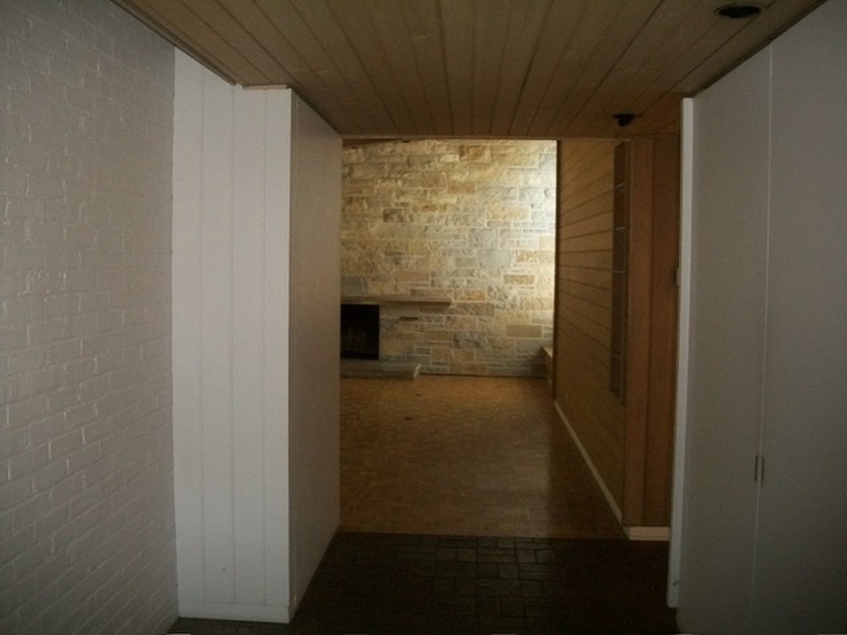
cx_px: 424
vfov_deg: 44.2
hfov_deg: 56.8
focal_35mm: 32
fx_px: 783
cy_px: 318
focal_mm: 5.7
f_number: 2.9
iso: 240
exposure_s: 1/30
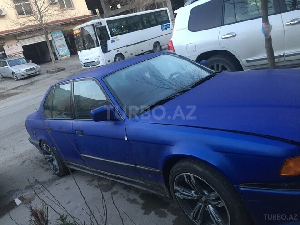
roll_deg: +16.2
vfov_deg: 48.2
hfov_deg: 61.7
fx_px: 251
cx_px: 150
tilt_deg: -18.2
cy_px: 112
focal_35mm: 29
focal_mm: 4.15
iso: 100
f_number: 2.2
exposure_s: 1/33
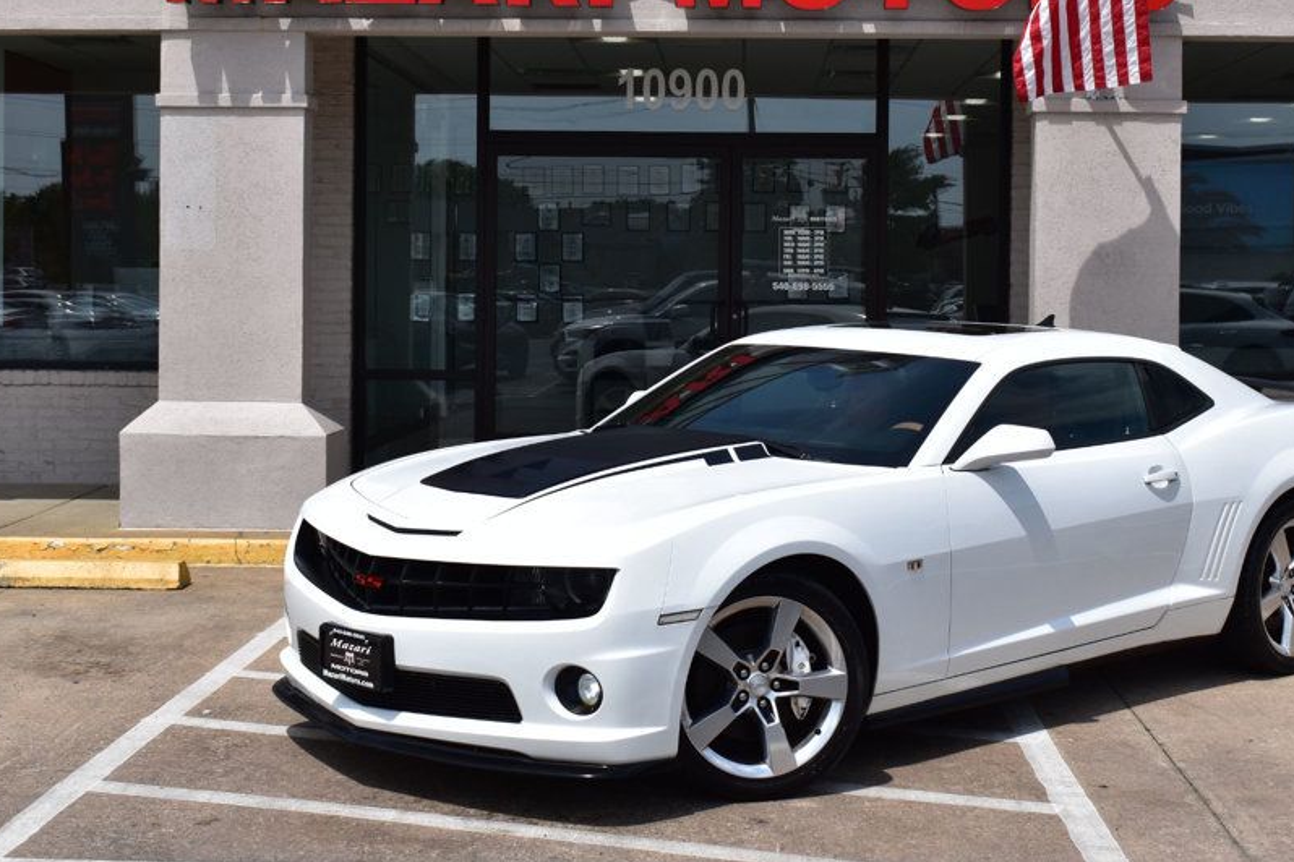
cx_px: 705
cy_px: 329
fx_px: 2144
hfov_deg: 33.6
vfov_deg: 22.7
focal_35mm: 60
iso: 220
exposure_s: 1/500
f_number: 11
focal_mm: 31
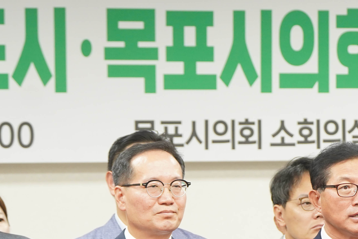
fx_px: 3033
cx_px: 348
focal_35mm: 305
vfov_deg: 4.5
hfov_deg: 6.7
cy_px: 234
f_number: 4
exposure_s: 1/160
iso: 1600
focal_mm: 113
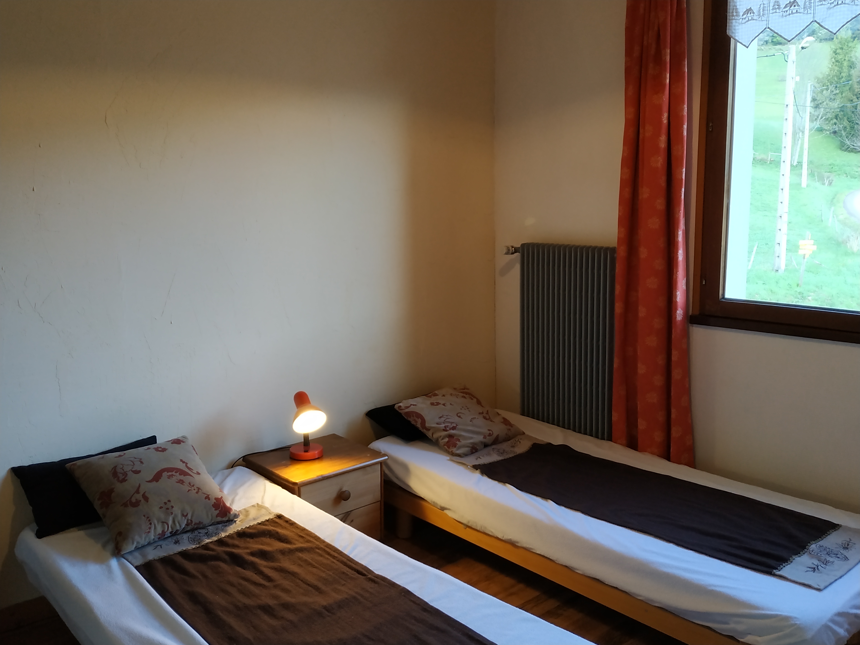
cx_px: 430
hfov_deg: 71.6
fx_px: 596
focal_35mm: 24
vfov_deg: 56.8
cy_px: 322
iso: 400
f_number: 1.9
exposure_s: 1/100
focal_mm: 3.94
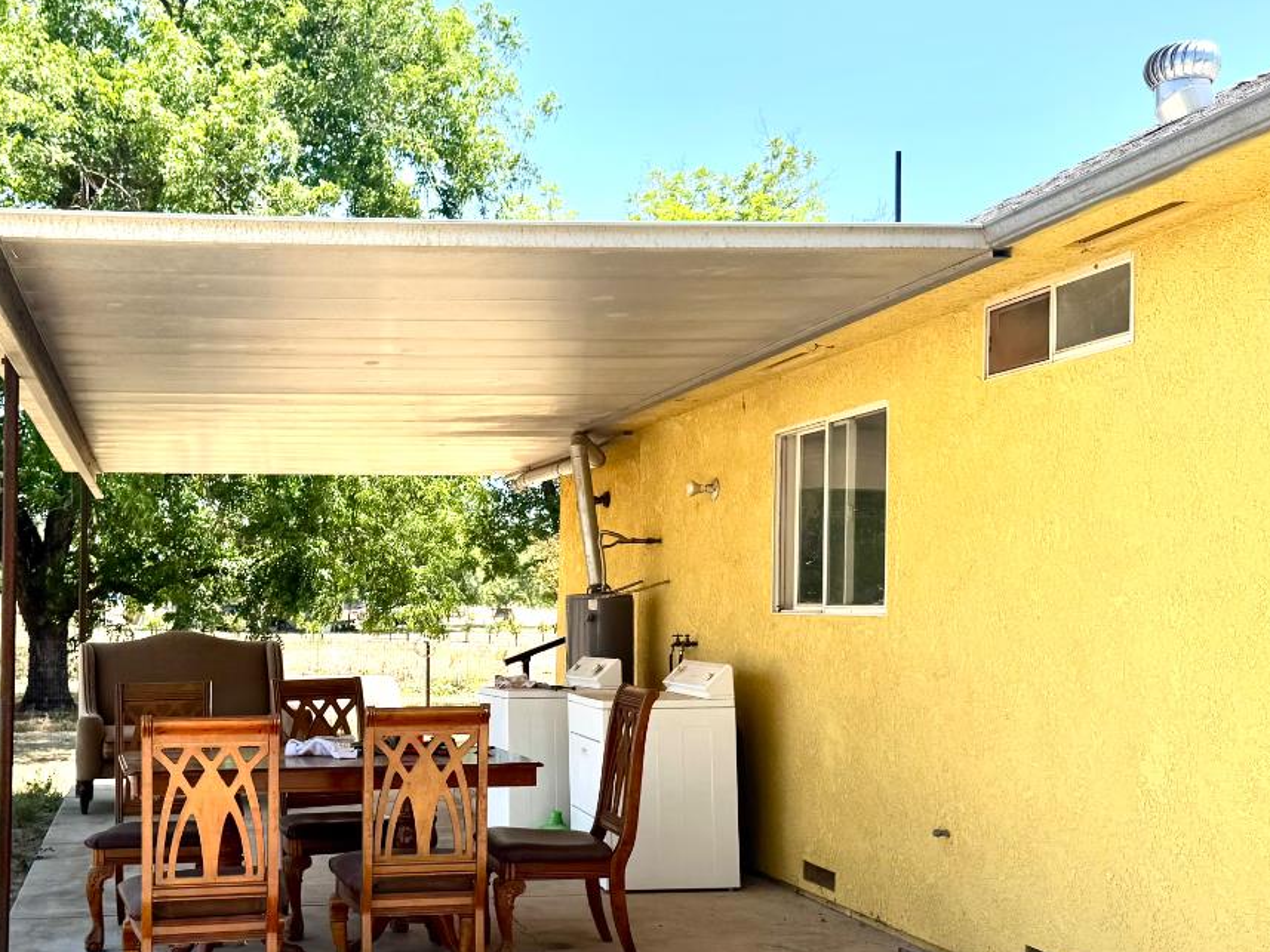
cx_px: 376
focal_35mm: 42
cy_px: 569
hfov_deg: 43.8
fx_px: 1541
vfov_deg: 34.2
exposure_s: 1/2833
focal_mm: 6.76
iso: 80
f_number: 1.78
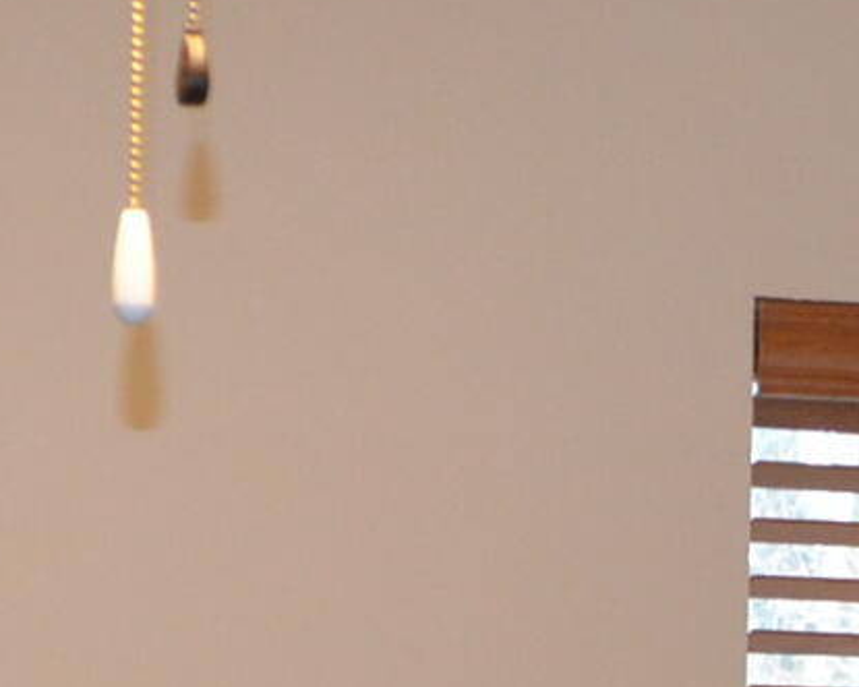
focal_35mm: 183
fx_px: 4652
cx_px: 654
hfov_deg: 10.5
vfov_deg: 8.0
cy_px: 1393
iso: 720
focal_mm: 18
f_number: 3.5
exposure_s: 1/60
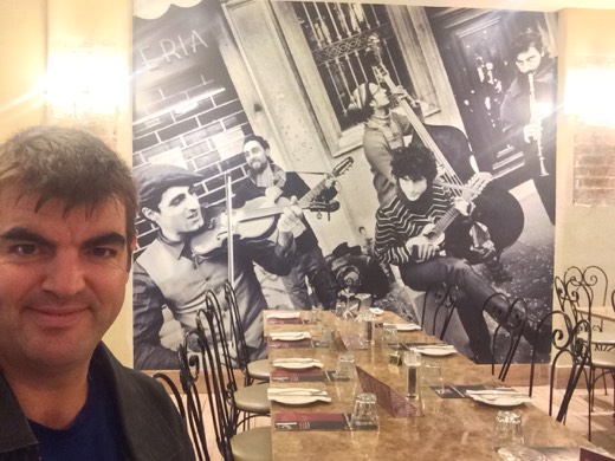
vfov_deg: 45.4
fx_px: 551
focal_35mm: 31
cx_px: 308
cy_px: 230
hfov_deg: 58.4
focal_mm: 2.15
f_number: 2.4
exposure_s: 1/20
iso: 400
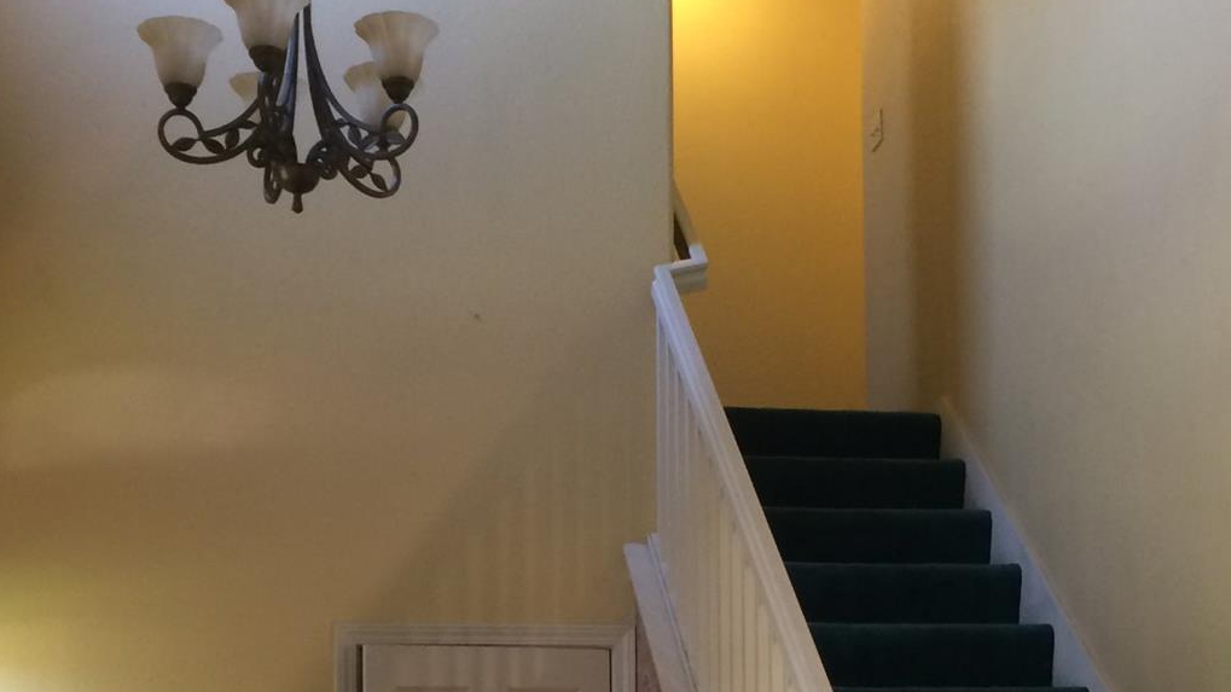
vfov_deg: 18.8
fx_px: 2024
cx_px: 658
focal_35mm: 62
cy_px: 732
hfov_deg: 33.8
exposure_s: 1/30
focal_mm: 4.15
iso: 100
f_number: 2.2
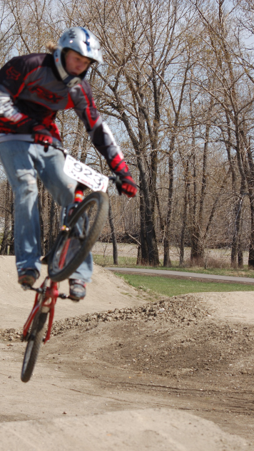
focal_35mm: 111
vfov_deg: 19.3
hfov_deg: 10.9
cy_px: 226
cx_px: 115
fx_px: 1329
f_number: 7.1
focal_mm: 70
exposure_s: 1/640
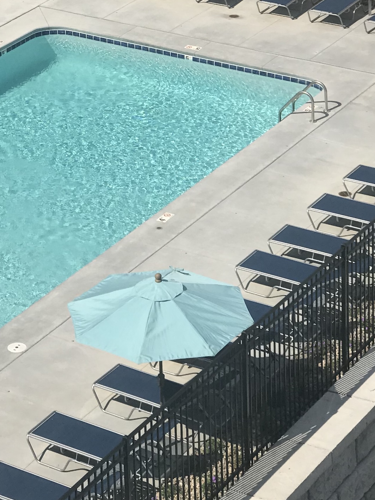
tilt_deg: -19.6
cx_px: 13
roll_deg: +2.5
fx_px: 1950
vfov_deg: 14.4
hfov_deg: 10.9
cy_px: -12
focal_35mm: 135
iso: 20
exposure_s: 1/1623
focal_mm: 6.6
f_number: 2.8
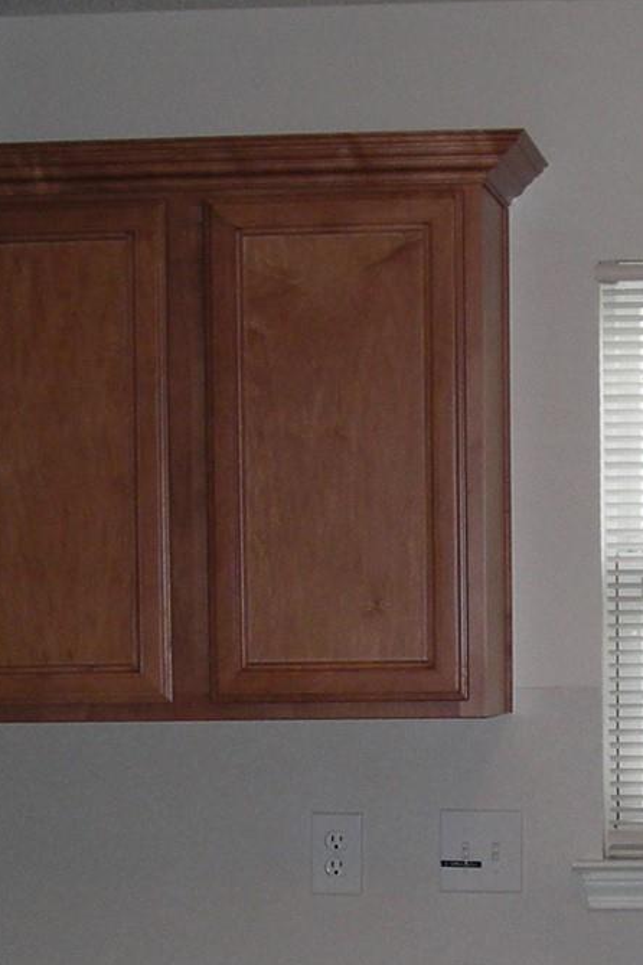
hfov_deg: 11.3
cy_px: 933
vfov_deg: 16.6
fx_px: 3242
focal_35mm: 121
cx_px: 567
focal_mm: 6.3
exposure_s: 1/60
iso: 103
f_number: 3.2
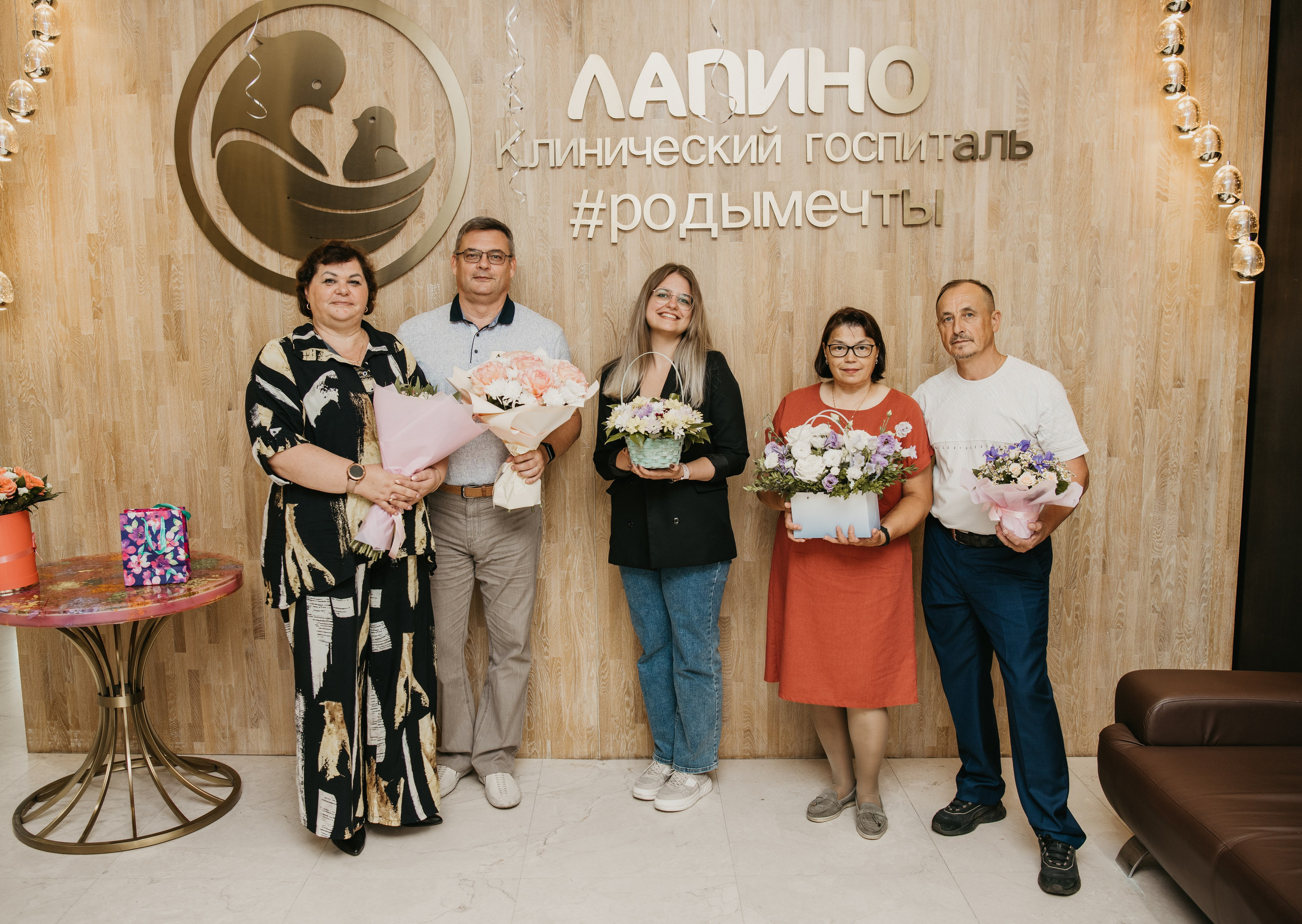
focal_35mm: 32
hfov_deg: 58.1
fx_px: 1170
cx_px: 606
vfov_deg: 43.1
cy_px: 465
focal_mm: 29
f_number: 4
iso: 200
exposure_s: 1/160
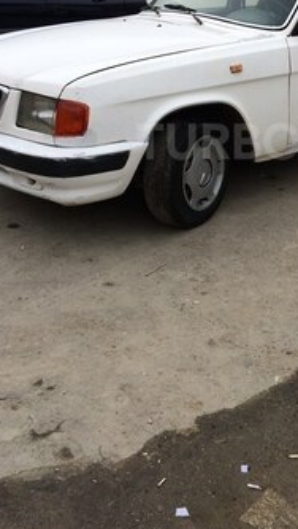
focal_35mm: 47
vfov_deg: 42.5
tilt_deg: -18.0
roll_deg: +1.9
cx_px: 258
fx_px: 658
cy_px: 141
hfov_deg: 24.9
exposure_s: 1/746
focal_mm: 4.15
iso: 32
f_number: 2.2
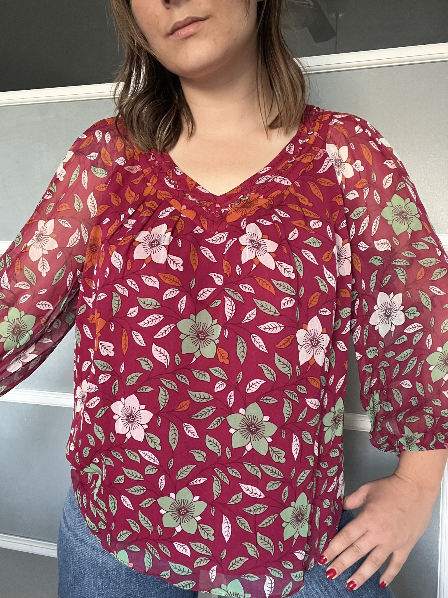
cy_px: 299
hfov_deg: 46.8
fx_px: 518
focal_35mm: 30
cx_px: 224
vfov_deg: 60.0
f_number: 2.2
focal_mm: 2.71
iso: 320
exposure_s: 1/60
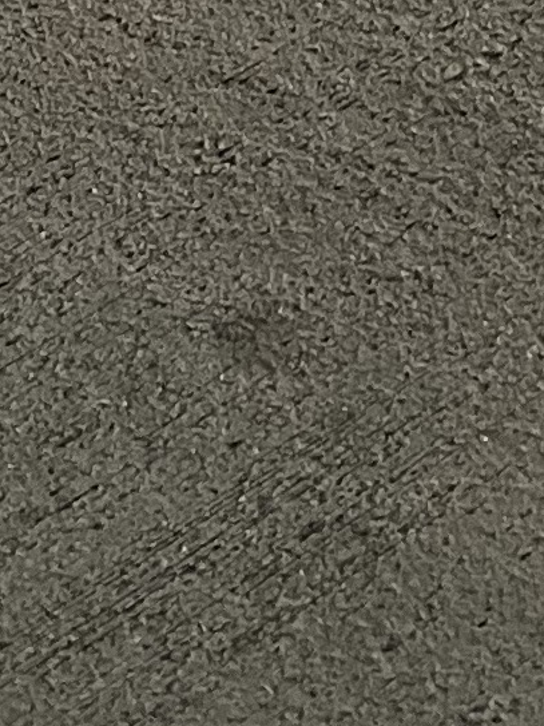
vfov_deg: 8.4
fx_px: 4046
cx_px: 754
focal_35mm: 193
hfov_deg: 7.6
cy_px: -1543
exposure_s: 1/68
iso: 125
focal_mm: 5.7
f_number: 1.5
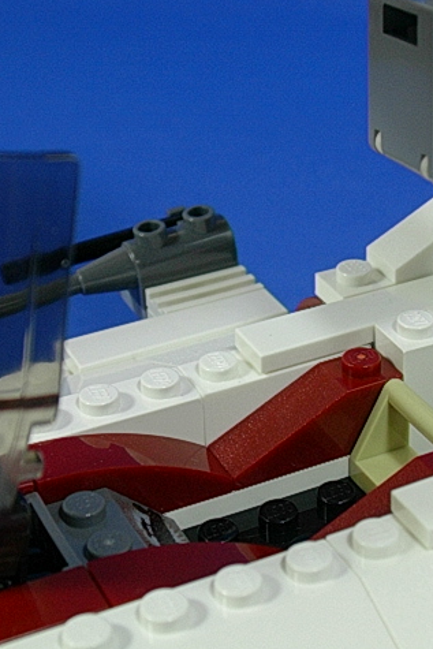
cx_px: 328
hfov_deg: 16.2
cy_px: 322
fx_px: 1514
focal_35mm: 84
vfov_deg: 24.2
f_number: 3.4
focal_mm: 9
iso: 70
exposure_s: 1/20.1
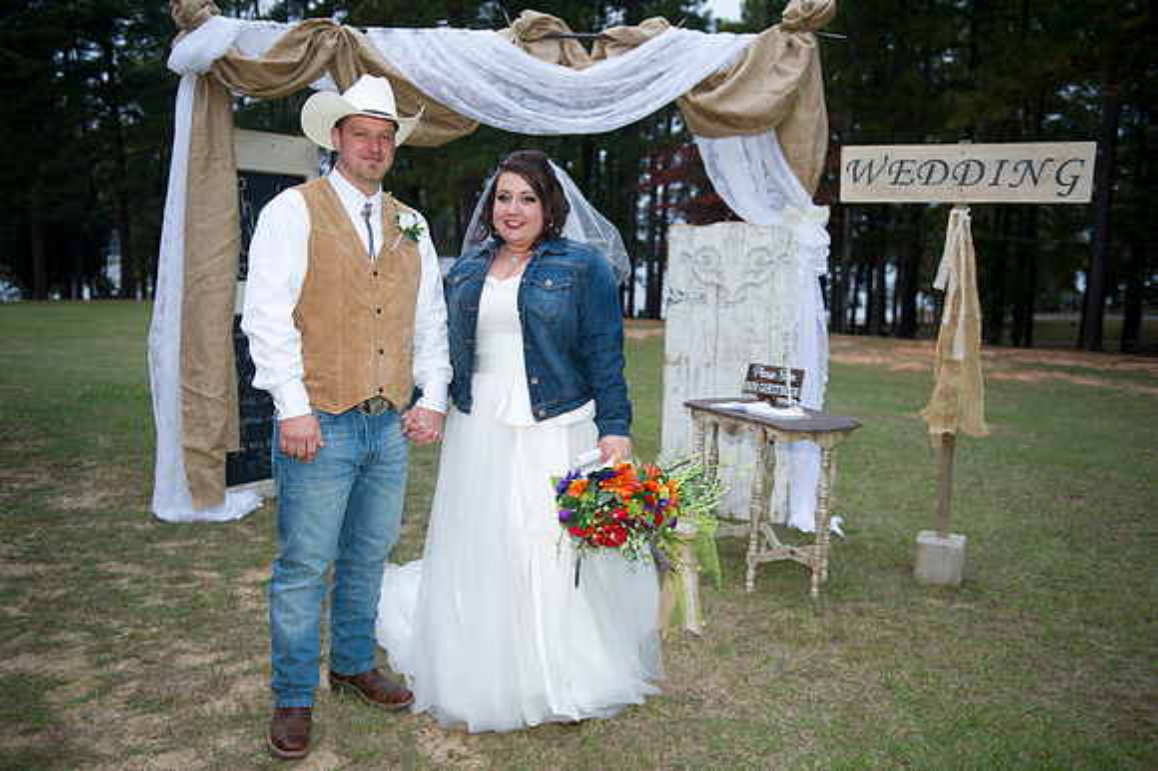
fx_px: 1093
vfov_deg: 38.8
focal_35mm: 34
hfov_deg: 55.8
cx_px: 579
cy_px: 386
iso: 800
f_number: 2.8
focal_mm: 34
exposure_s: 1/125
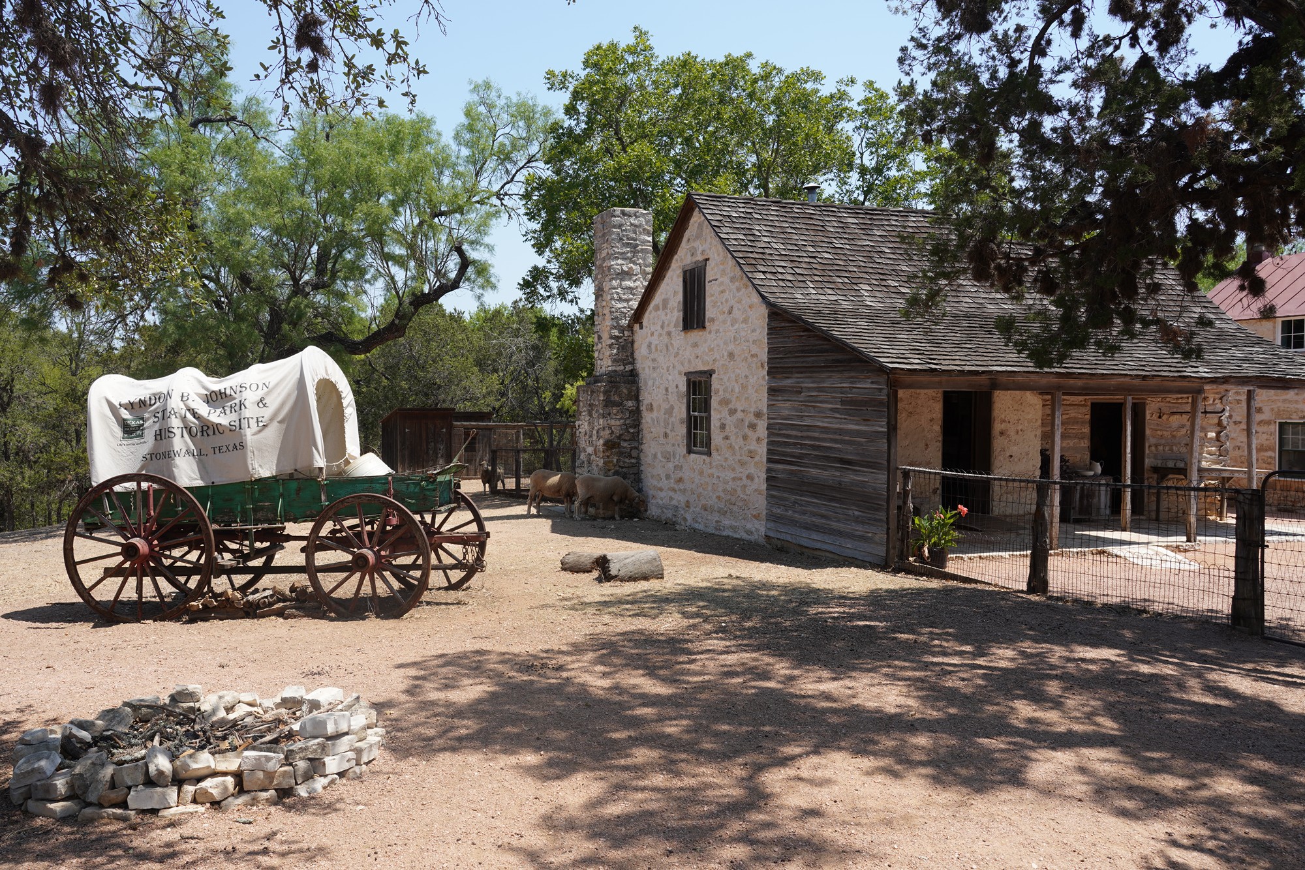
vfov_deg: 46.4
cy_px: 435
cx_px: 652
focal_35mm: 28
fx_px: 1015
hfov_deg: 65.5
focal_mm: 28
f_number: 11
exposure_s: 1/100
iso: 100
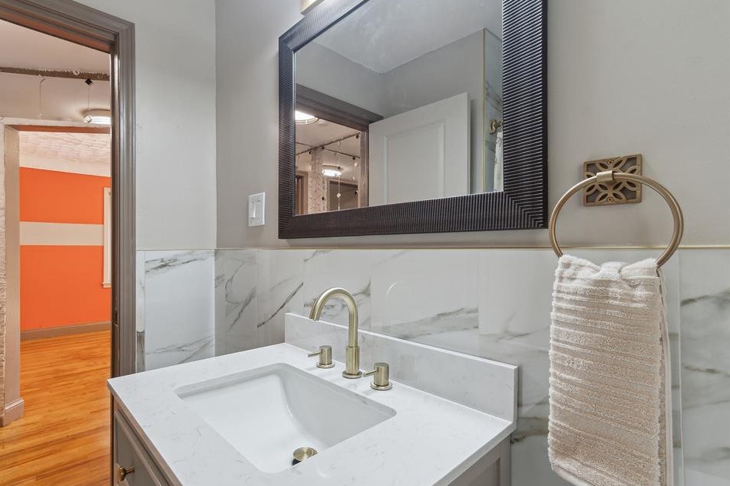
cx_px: 342
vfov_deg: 73.7
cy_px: 249
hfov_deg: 96.6
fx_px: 324
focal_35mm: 16
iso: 400
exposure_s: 1/25
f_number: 8
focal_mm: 10
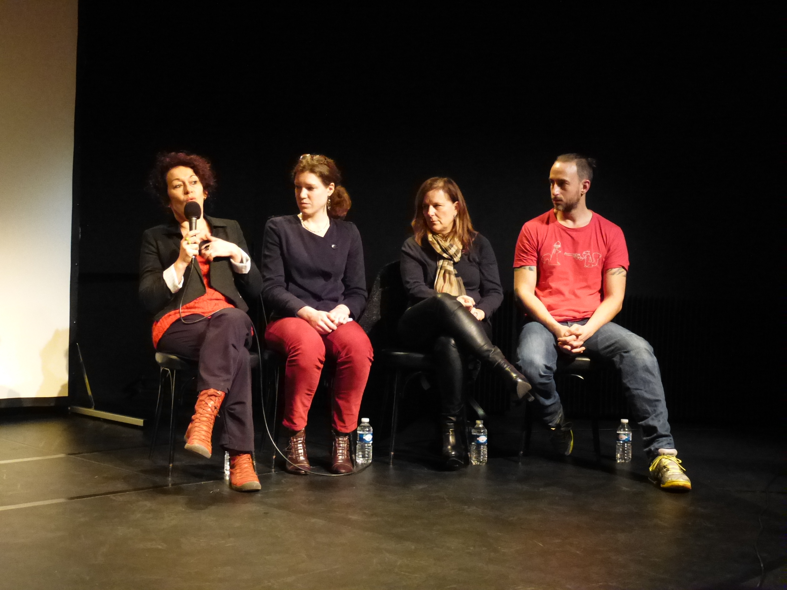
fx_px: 1114
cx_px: 394
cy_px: 295
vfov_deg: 29.7
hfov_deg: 38.9
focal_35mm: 49
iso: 1600
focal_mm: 8.7
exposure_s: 1/15
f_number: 4.1
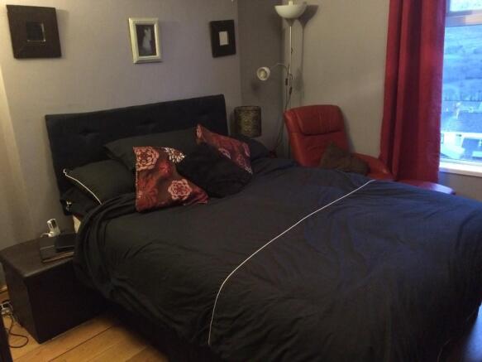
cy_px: 181
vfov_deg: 48.2
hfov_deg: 61.7
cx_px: 241
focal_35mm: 29
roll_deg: +2.0
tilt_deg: -16.1
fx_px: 404
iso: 500
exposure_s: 1/17
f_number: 2.2
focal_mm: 4.15
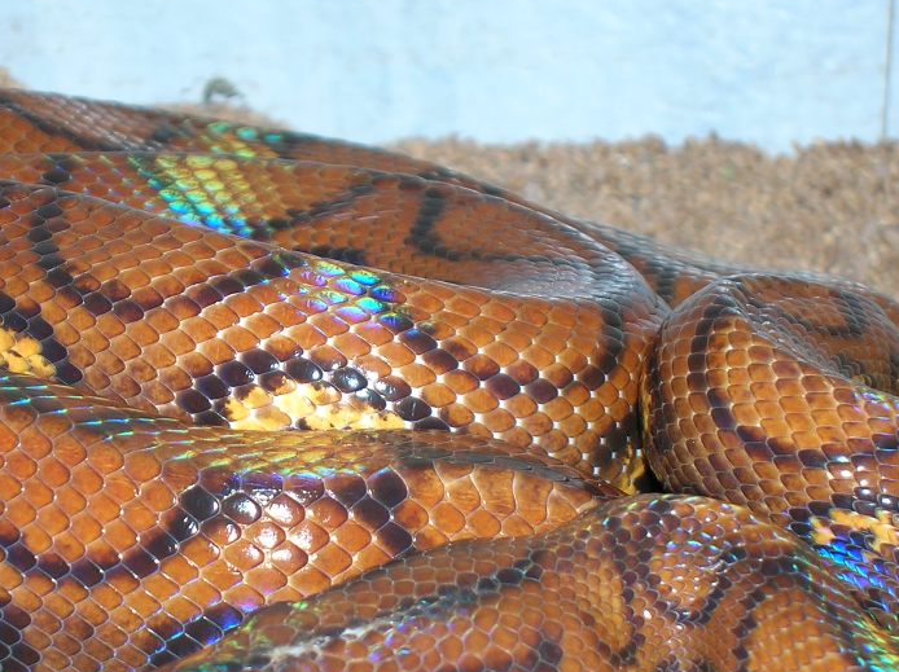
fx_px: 3139
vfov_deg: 12.2
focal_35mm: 121
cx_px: 280
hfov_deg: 16.3
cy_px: 457
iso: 50
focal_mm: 13.6
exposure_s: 1/60.1
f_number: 4.3
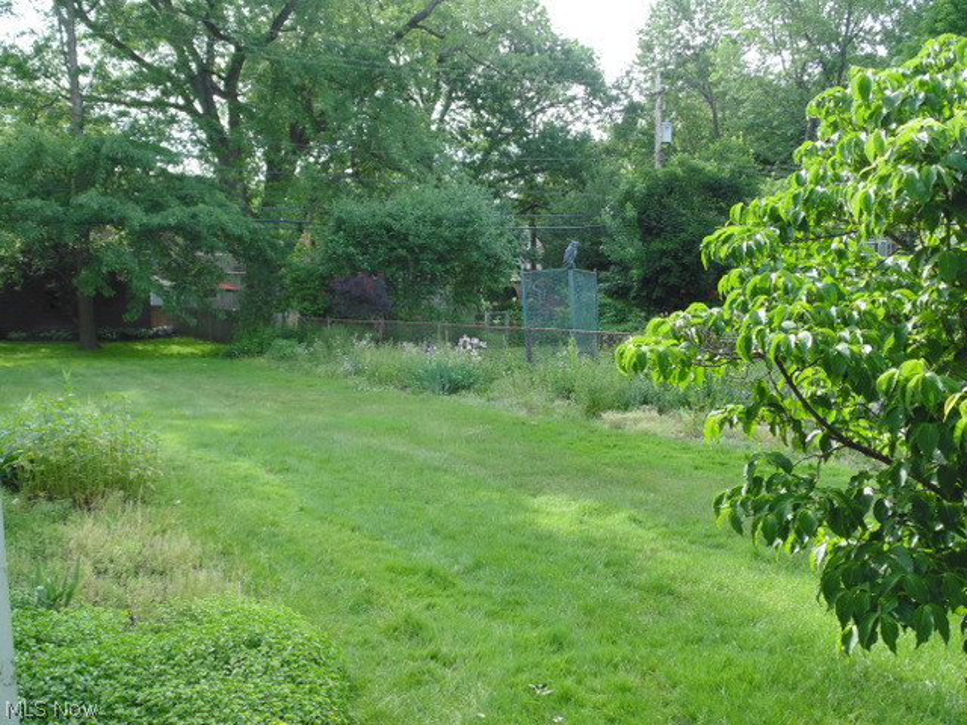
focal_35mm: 34
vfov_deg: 41.8
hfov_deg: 54.0
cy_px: 362
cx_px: 484
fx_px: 950
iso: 80
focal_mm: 6.2
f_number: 3.4
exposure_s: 1/160
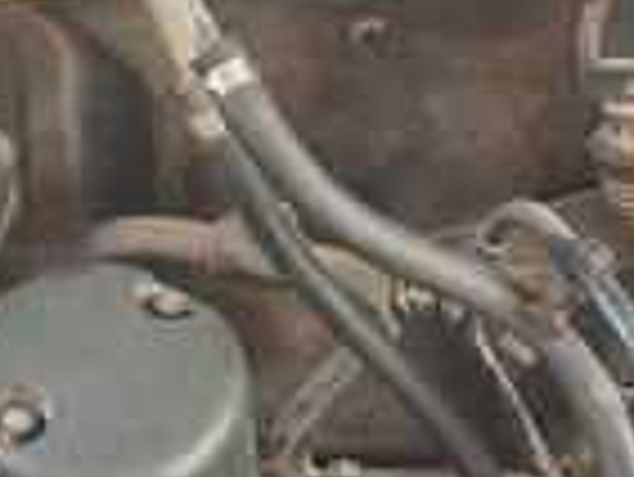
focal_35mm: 120
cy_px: 619
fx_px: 2200
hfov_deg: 16.4
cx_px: 288
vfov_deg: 12.0
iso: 80
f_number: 1.7
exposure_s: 1/50
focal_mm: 3.92
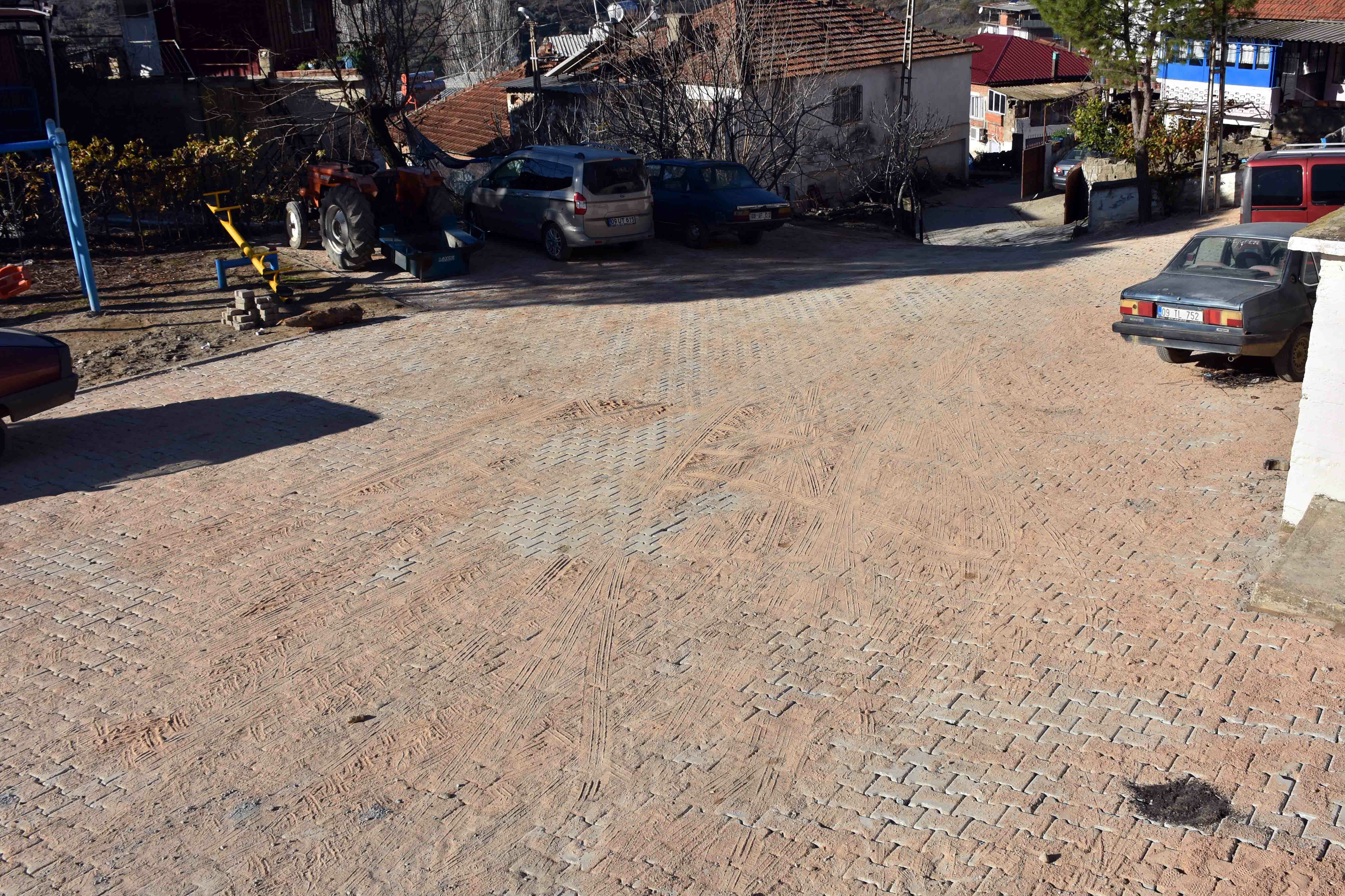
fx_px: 1270
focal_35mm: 34
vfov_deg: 38.8
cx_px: 747
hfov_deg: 55.7
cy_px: 408
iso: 110
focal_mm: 20
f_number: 8
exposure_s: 1/500
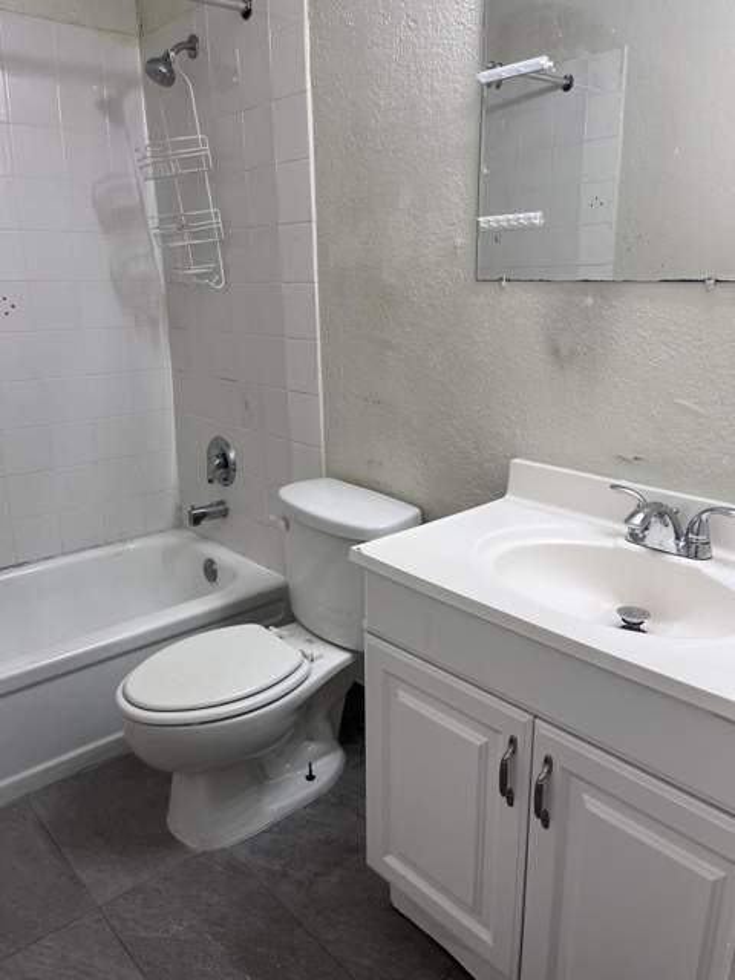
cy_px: 490
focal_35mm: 26
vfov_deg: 67.3
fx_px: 736
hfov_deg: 53.1
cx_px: 368
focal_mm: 5.1
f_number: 1.6
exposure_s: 1/120
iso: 64
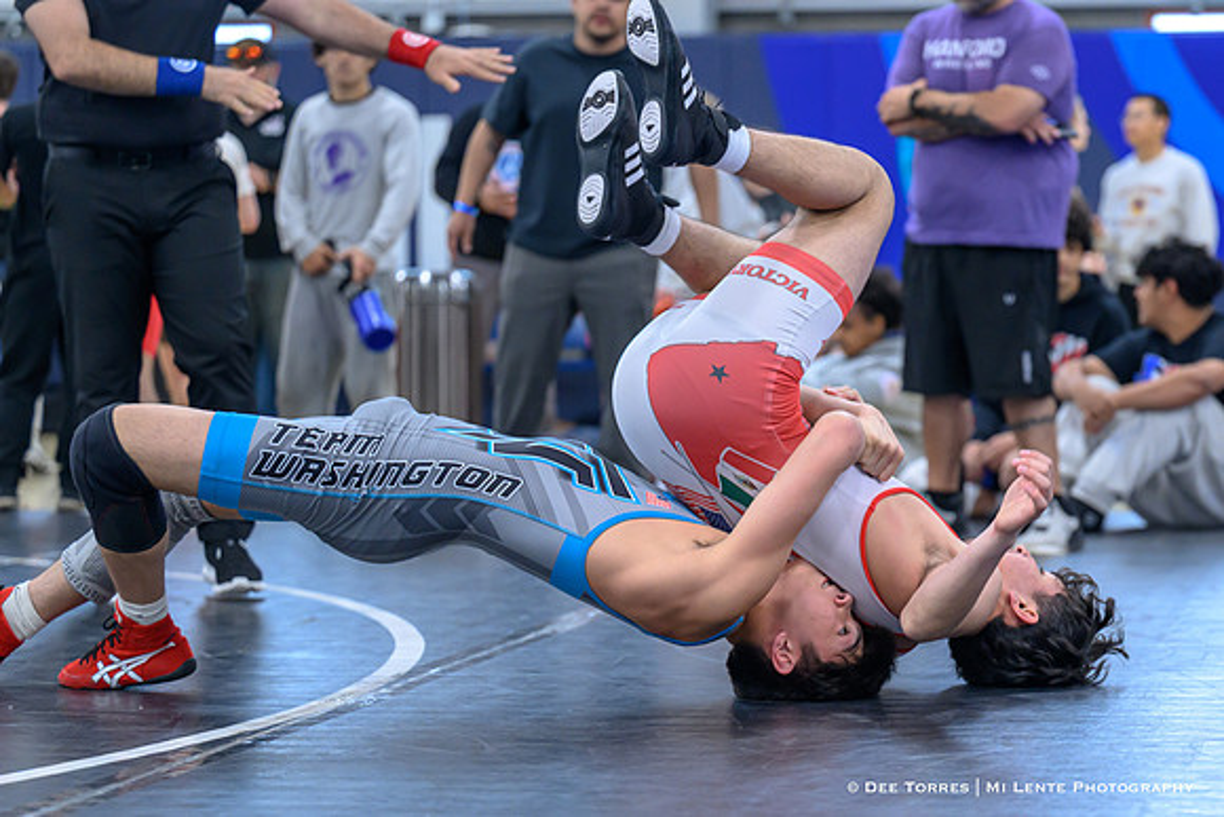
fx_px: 3955
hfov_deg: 17.5
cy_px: 566
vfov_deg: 11.8
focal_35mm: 116
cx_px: 836
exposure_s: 1/640
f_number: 2.8
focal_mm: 83
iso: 1600
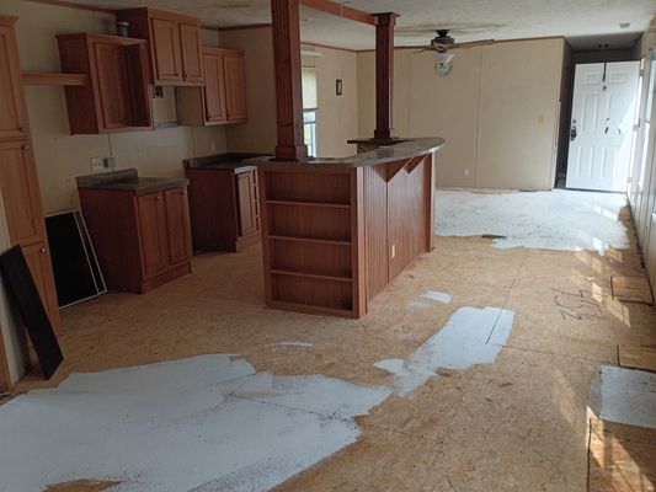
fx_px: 550
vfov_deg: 48.2
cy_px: 246
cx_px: 328
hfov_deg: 61.6
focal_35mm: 29
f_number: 1.8
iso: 164
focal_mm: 4.27
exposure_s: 1/120
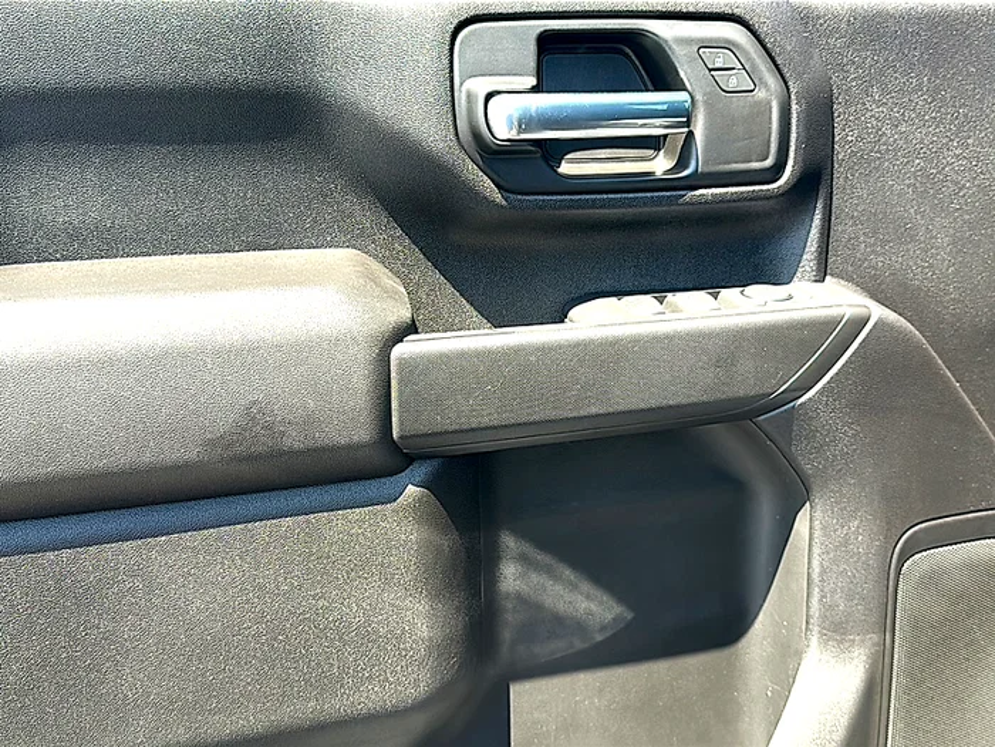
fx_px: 920
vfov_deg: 44.2
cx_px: 498
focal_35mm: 32
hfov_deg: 56.8
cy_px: 374
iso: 100
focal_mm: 6.86
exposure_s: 1/393
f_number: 1.78
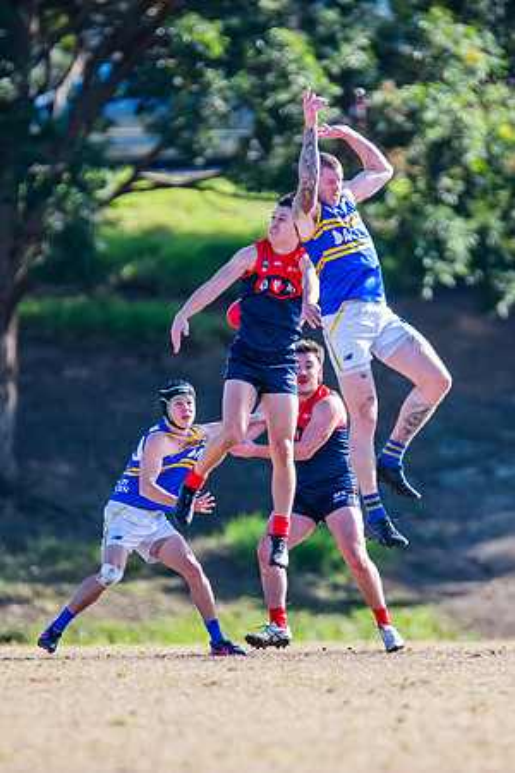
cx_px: 285
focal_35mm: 756
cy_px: 360
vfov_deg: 2.7
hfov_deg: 1.8
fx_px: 16228
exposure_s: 1/1600
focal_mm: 420
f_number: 4.5
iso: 640
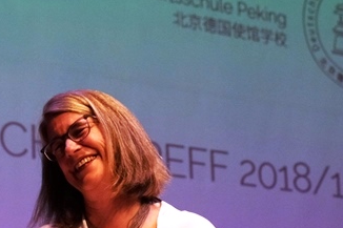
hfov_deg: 15.4
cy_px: 307
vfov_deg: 10.1
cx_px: 75
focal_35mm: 132
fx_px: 1257
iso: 1600
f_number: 4
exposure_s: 1/500
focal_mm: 27.7
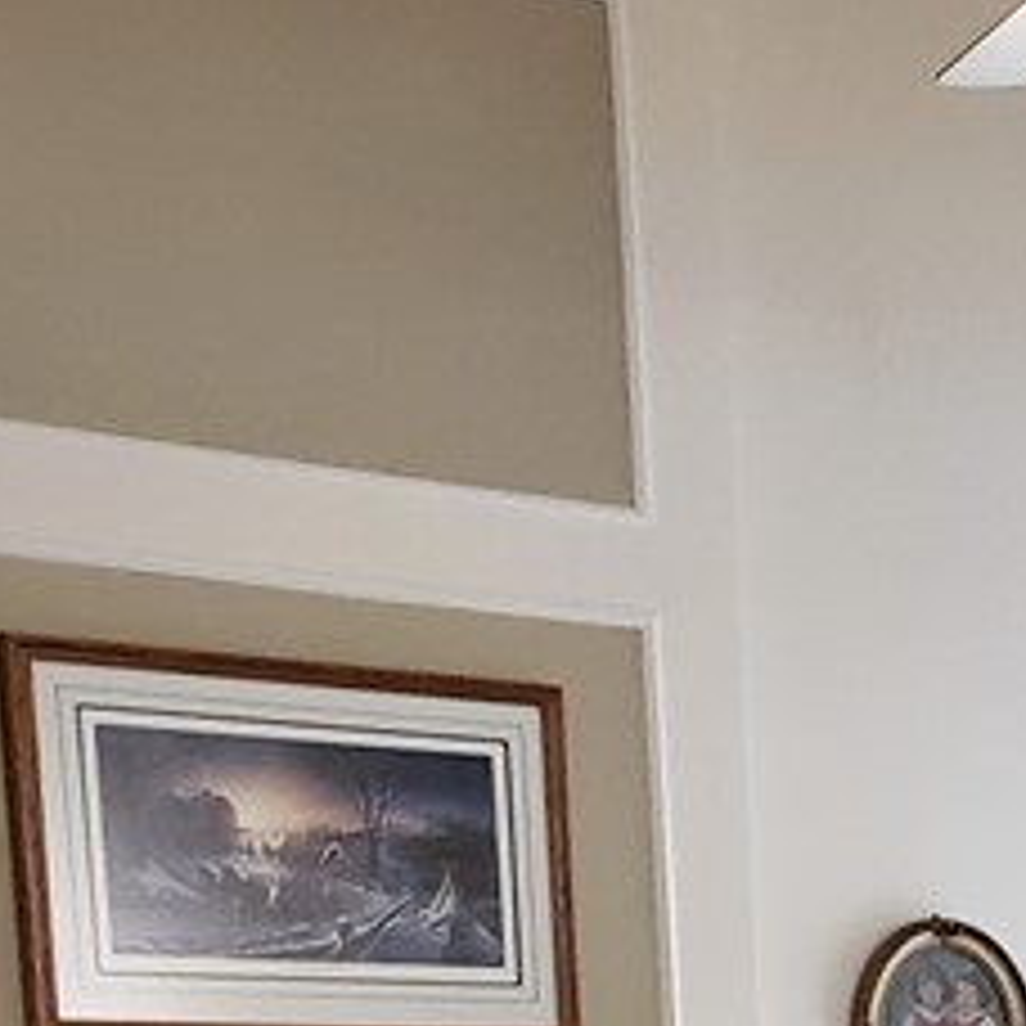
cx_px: 2133
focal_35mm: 103
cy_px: 1494
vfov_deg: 15.7
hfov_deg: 13.9
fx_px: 3454
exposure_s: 1/40
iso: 250
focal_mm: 4.3
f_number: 2.4
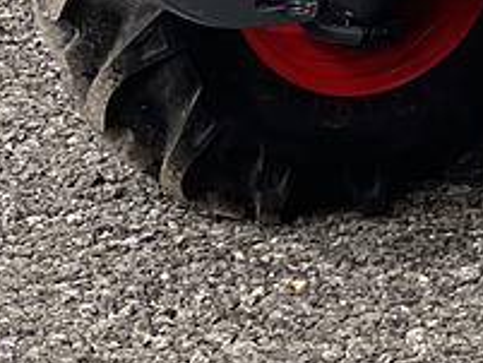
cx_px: 1218
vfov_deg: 4.7
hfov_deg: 6.1
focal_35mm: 310
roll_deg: -1.8
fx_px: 4328
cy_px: -505
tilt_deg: -3.0
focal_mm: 6
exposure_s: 1/639
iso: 20
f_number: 2
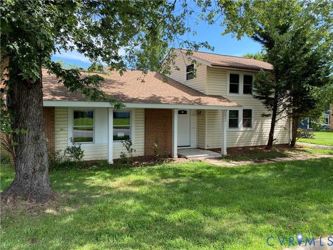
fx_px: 250
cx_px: 166
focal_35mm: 26
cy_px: 125
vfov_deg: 53.1
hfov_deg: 67.3
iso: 32
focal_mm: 4.25
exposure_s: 1/711
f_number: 1.8
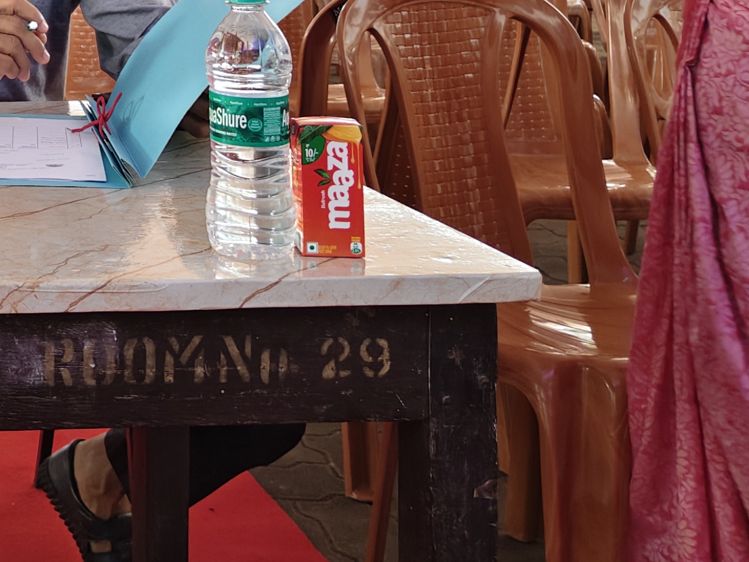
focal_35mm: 66
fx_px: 1428
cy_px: -125
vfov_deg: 20.7
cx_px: -269
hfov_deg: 24.8
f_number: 1.88
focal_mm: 5.56
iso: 88
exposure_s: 1/100
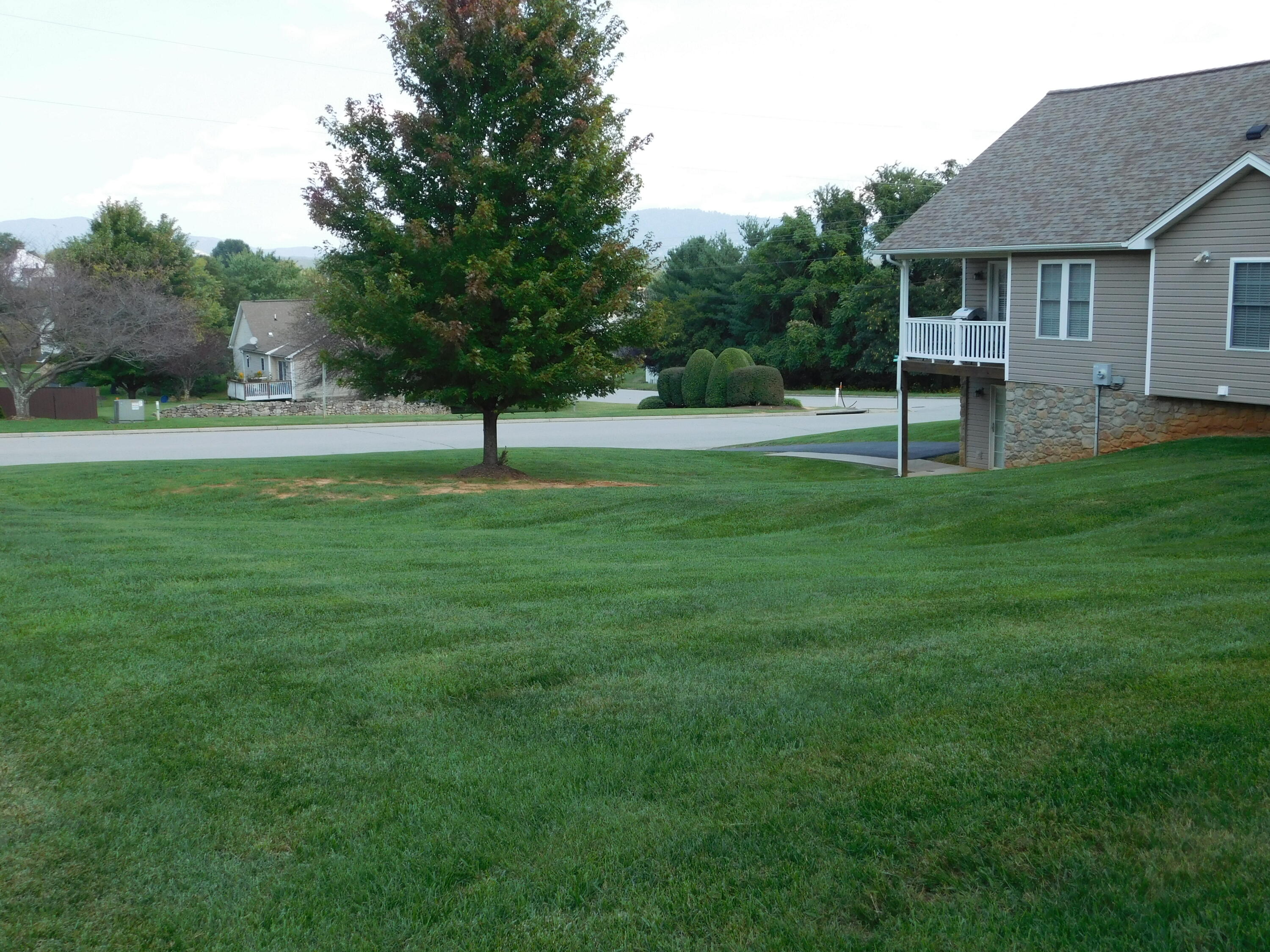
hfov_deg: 51.4
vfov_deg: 39.7
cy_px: 476
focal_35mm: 36
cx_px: 635
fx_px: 1321
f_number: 3.5
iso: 125
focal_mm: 6.3
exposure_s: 1/500
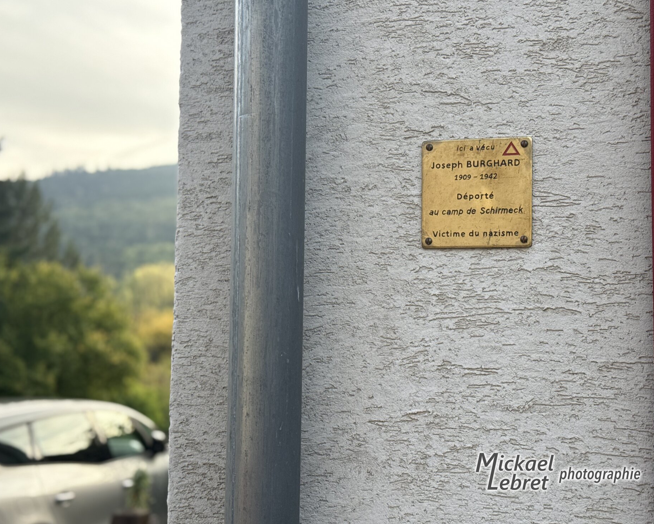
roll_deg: -1.1
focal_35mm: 51
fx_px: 987
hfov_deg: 36.6
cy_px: 261
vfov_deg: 29.7
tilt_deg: +4.9
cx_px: 346
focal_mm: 6.76
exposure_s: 1/557
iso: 80
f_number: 1.78
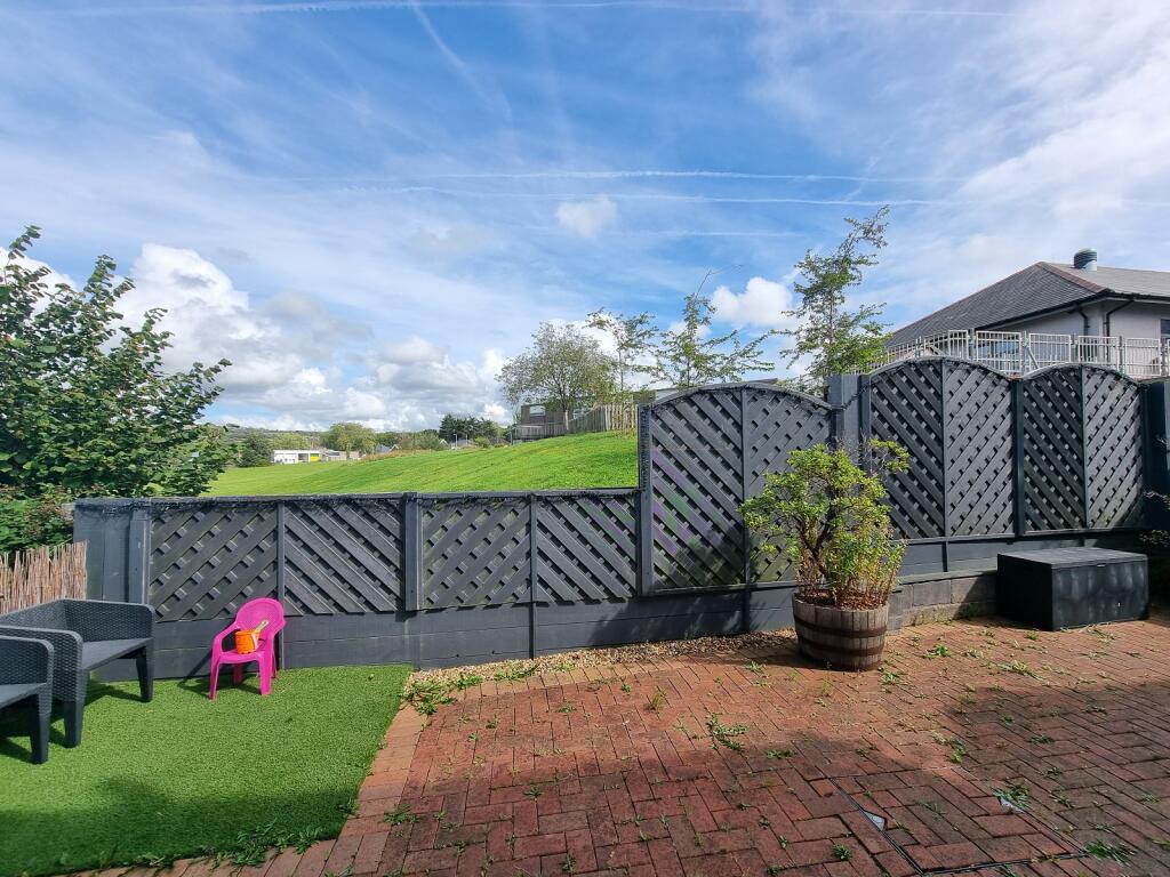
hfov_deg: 106.2
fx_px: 439
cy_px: 438
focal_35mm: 13
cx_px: 585
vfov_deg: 89.9
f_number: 2.2
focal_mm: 2.2
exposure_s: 1/1748
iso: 50
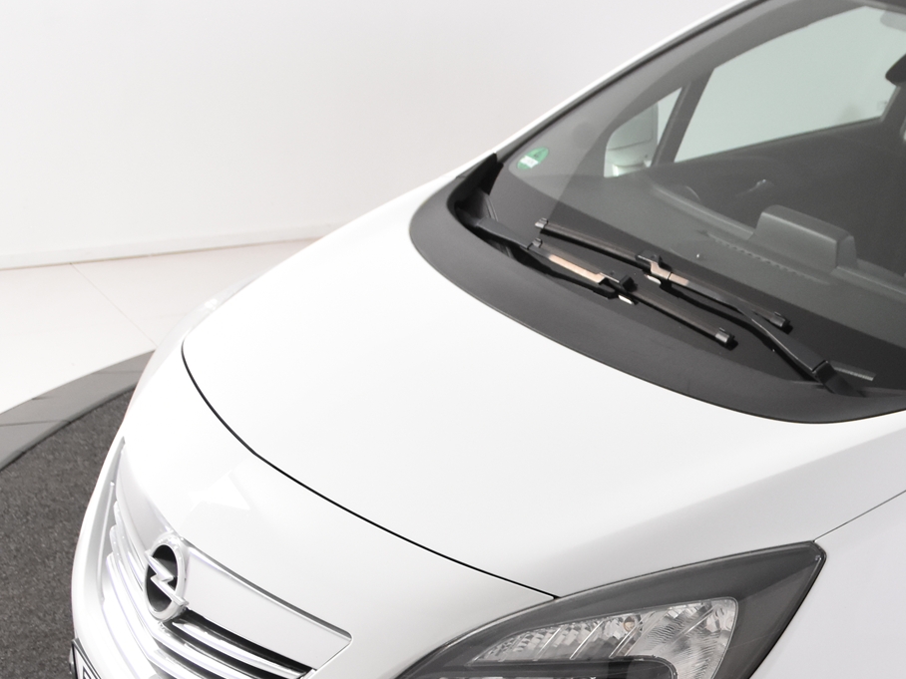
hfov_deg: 29.8
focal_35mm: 61
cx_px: 878
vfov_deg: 23.9
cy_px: 482
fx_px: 1597
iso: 1600
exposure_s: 1/60
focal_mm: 20
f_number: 4
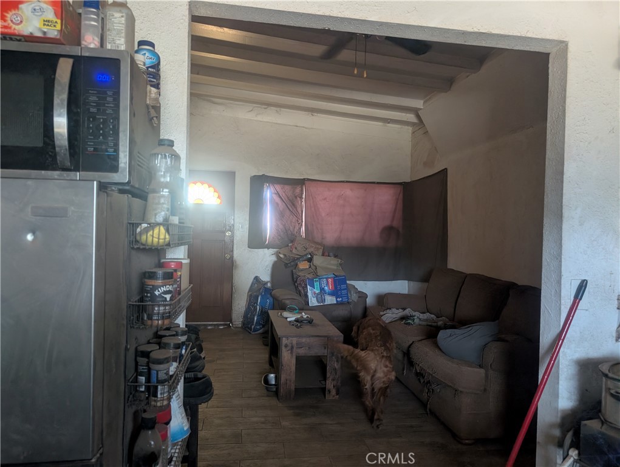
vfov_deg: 56.9
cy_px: 234
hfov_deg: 71.5
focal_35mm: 24
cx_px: 310
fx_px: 430
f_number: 1.68
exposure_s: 1/125
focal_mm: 6.9
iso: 115
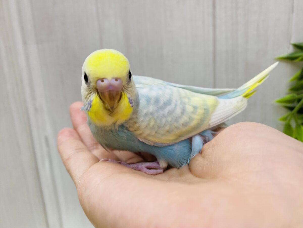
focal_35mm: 25
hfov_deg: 69.4
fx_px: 219
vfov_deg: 54.9
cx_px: 152
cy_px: 114
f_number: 1.8
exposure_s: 1/100
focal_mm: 4.25
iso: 100
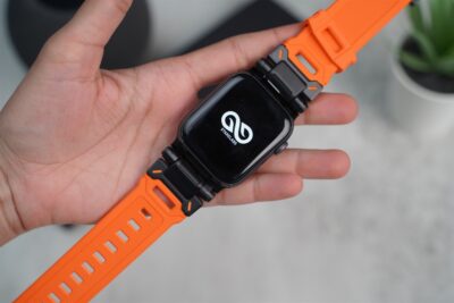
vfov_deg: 26.0
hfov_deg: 38.2
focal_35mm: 52
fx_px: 656
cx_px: 227
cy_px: 152
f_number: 4
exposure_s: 1/160
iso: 1600
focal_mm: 52
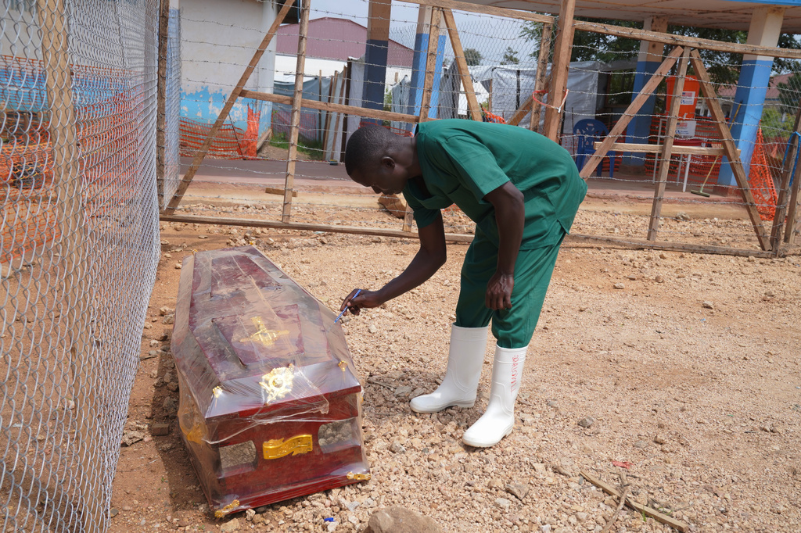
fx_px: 801
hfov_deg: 53.1
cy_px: 266
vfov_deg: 36.8
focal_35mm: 36
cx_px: 400
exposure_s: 1/500
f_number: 6.3
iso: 250
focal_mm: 36
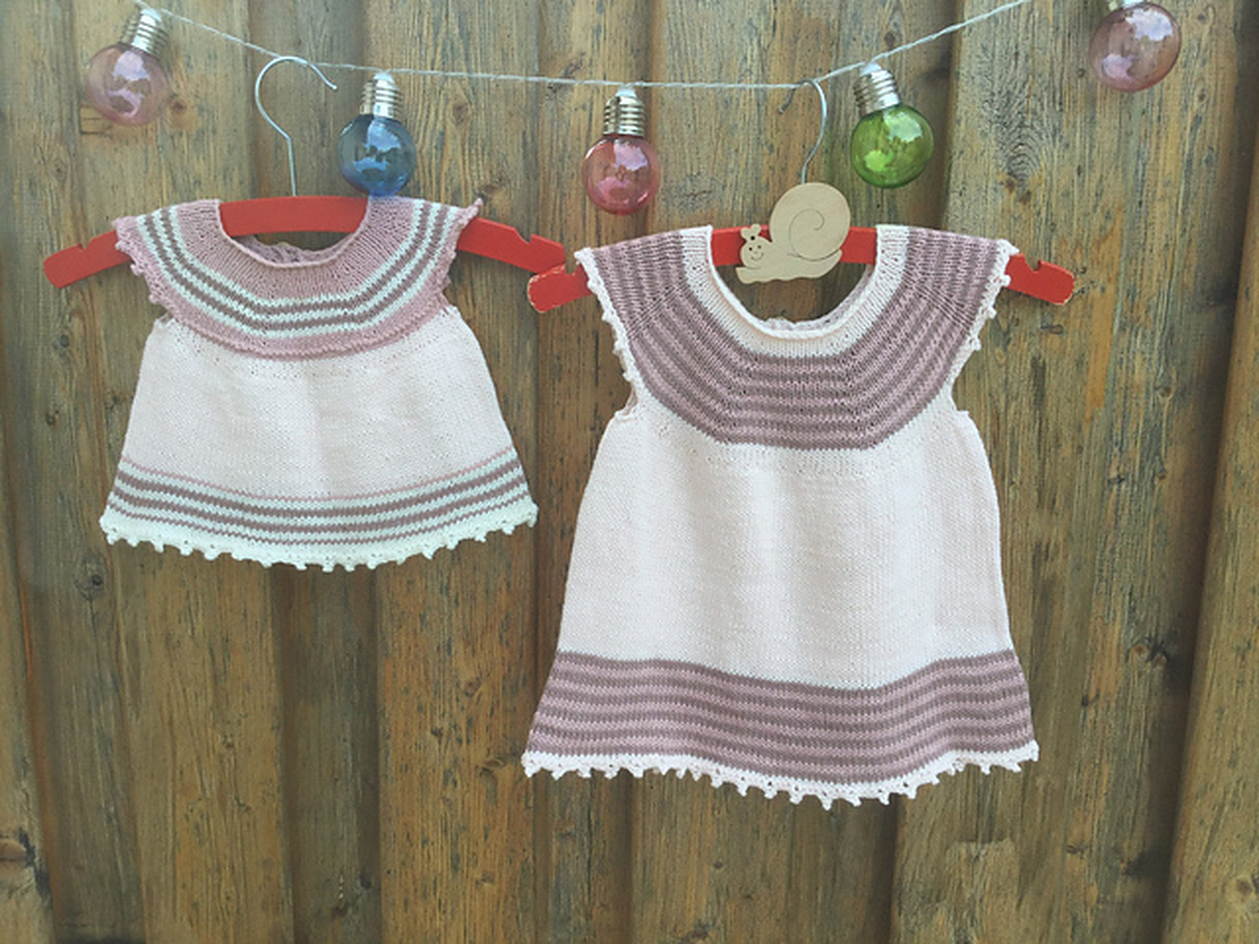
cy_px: 472
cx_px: 630
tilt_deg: -13.4
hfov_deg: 58.4
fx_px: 1127
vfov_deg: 45.4
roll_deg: -1.3
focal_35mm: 31
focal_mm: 3.3
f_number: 2.4
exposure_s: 1/215
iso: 25
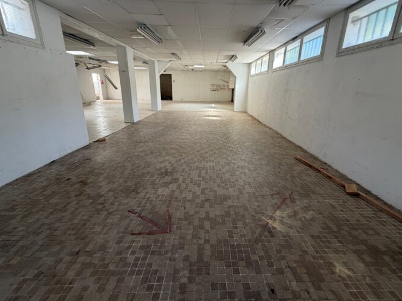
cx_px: 213
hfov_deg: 94.4
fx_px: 186
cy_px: 141
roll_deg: -0.7
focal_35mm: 16
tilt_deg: -16.7
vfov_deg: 78.0
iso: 200
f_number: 2.2
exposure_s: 1/121
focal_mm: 2.22
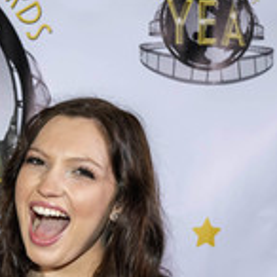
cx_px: -56
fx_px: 996
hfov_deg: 15.3
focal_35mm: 110
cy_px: 258
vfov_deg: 15.6
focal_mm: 42
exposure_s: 1/200
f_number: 5.6
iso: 800
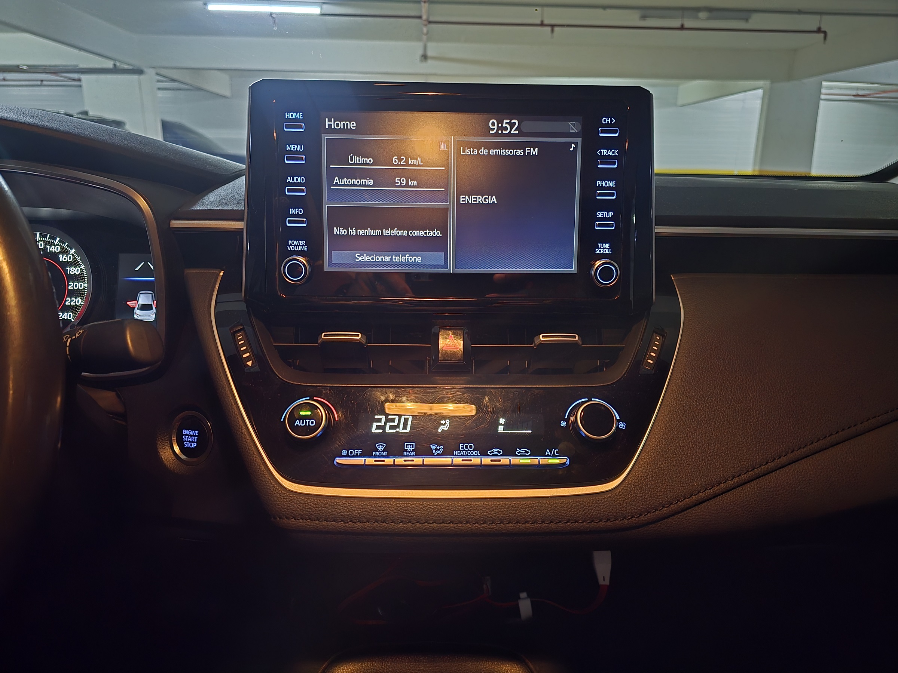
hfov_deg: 73.9
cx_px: 449
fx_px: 597
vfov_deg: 58.9
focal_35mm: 23
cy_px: 336
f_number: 1.7
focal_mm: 6.3
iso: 2500
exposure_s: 1/30
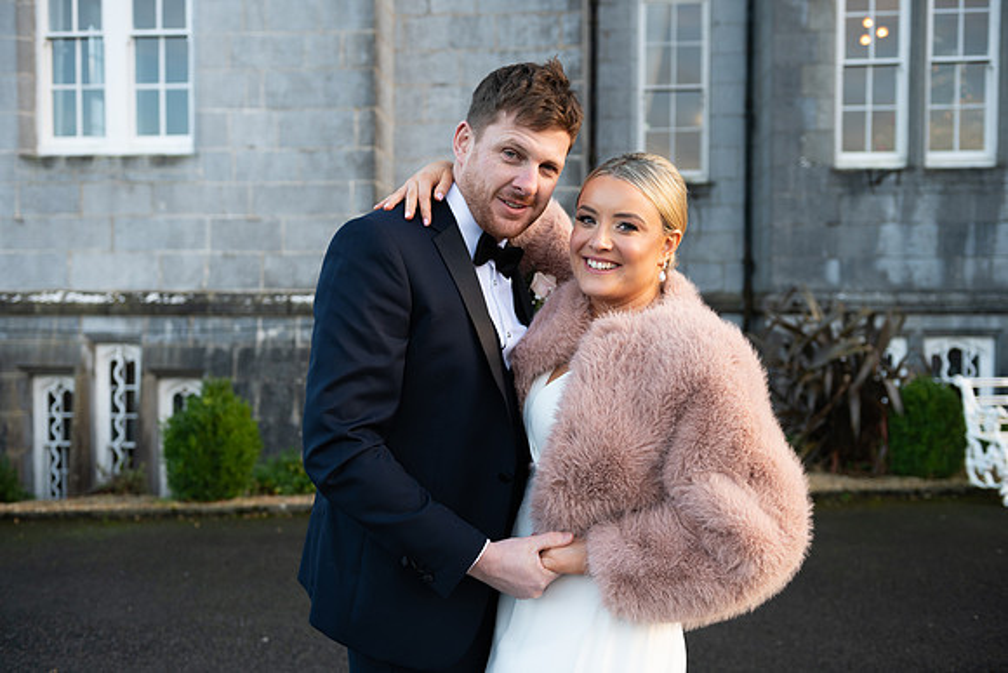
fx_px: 1064
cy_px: 336
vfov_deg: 35.1
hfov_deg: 50.7
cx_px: 504
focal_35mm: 38
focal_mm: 38
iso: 160
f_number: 3.5
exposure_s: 1/160
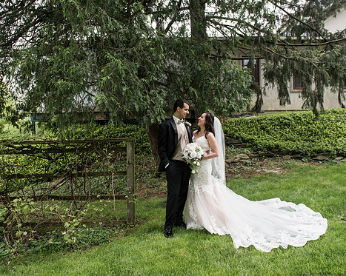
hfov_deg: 62.2
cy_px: 134
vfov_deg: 51.5
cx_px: 161
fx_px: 287
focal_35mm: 28
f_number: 3.5
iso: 640
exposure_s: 1/1600
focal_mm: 24
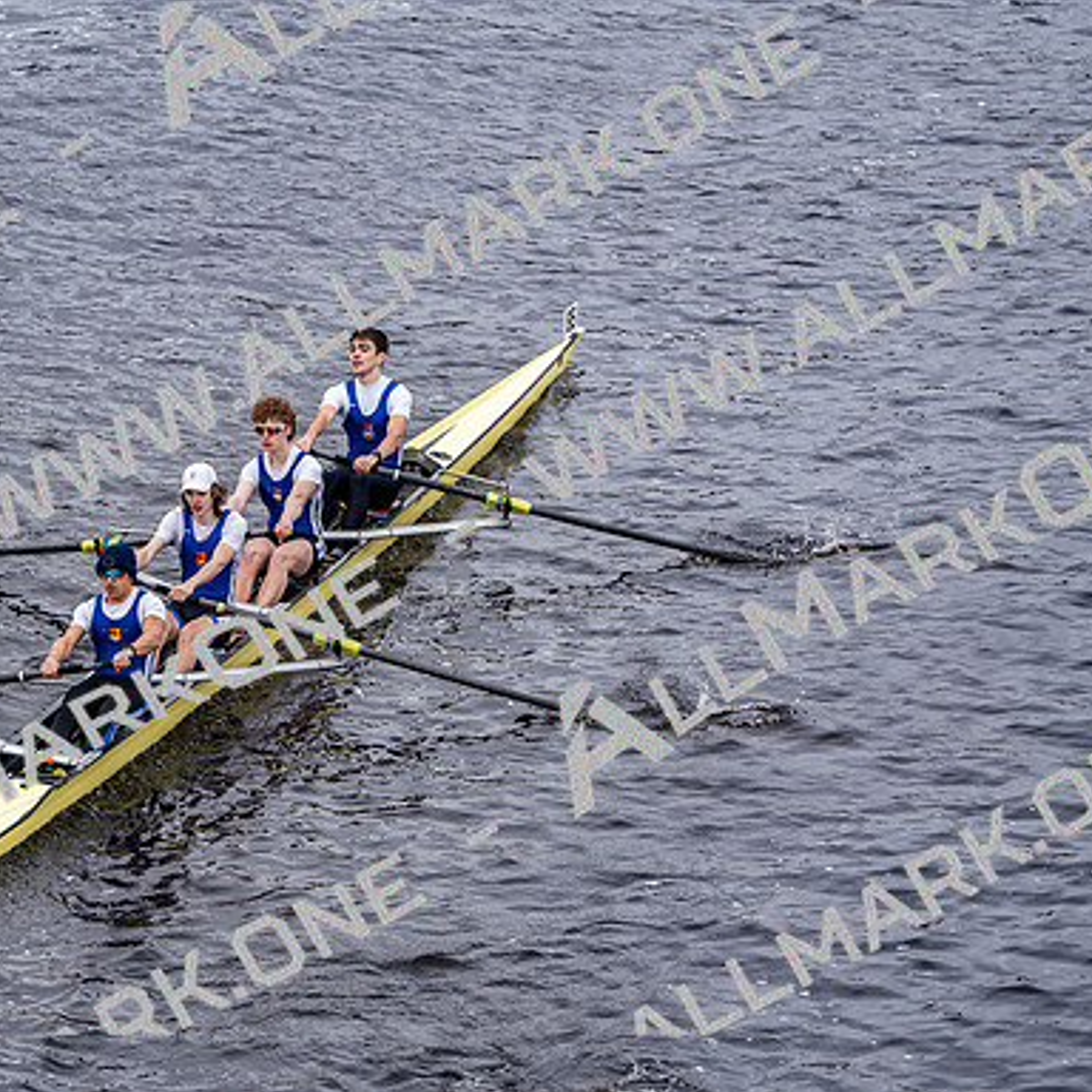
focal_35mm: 257
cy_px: 547
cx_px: 316
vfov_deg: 6.8
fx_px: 9172
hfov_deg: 6.8
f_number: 2.8
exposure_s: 1/2000
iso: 250
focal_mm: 200
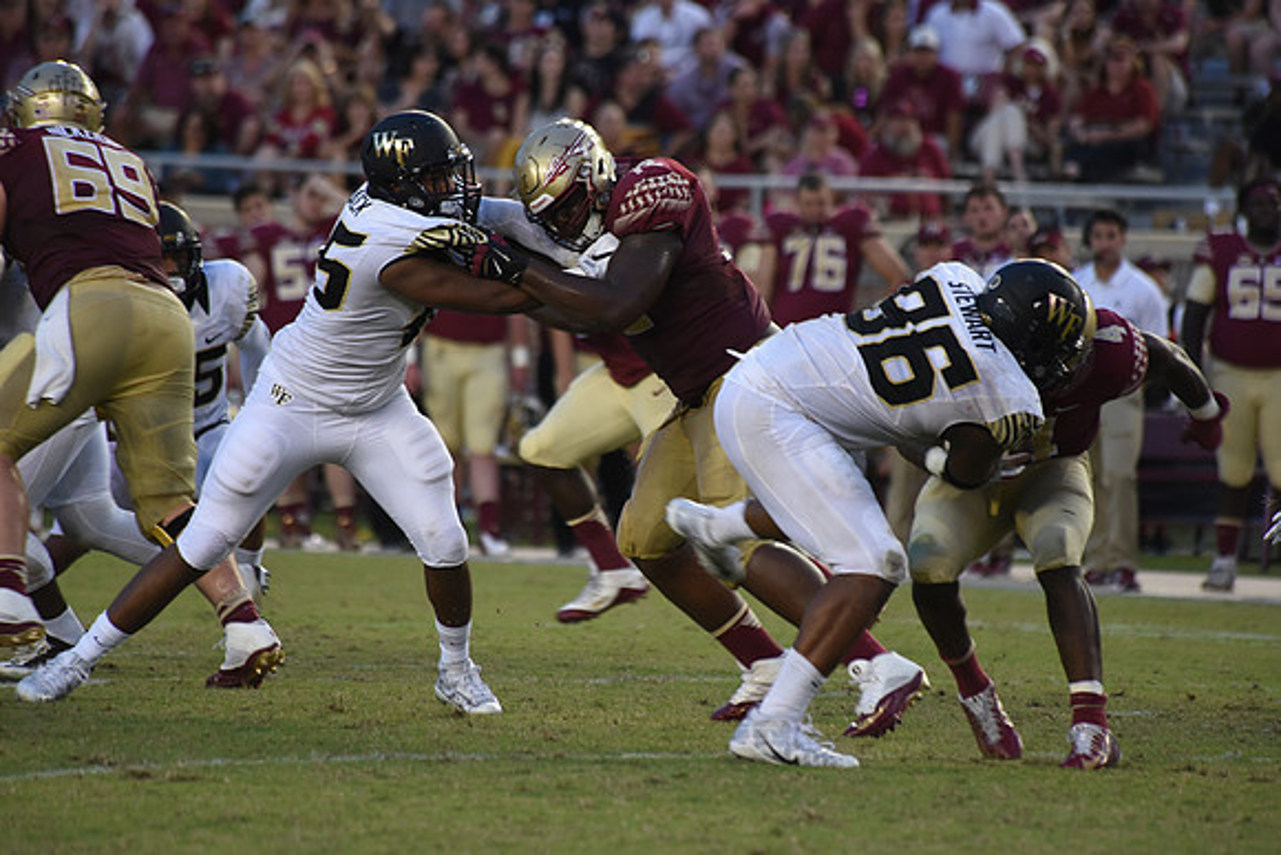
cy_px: 428
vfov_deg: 3.4
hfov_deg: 5.2
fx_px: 14236
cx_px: 640
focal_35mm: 400
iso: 2000
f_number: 5.6
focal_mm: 400
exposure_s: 1/400
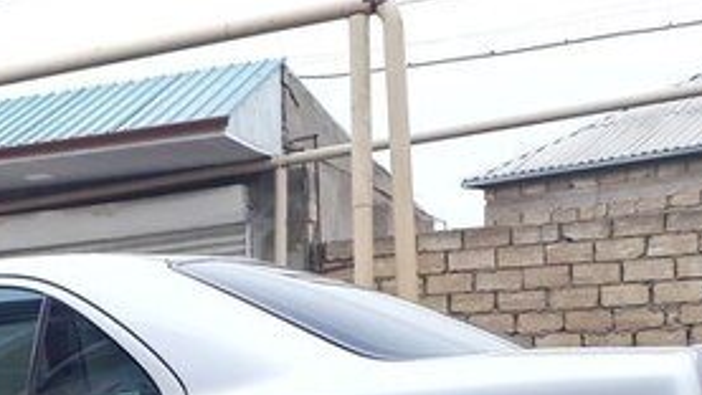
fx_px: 1303
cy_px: 500
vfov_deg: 16.4
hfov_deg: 28.3
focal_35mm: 70
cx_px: -5
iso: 64
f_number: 1.9
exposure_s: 1/100
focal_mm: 3.6
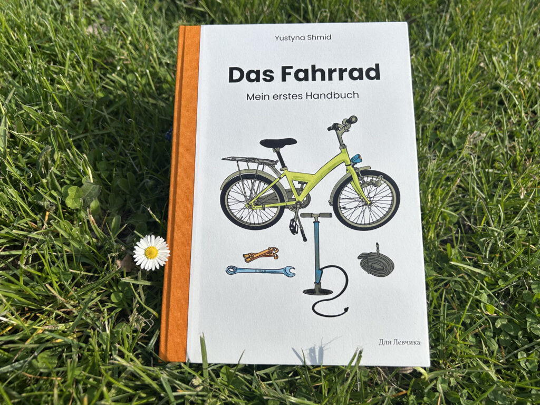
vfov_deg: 53.1
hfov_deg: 67.3
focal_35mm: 26
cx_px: 270
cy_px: 202
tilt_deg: -52.4
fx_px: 406
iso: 50
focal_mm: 5.7
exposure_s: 1/6993
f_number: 1.5
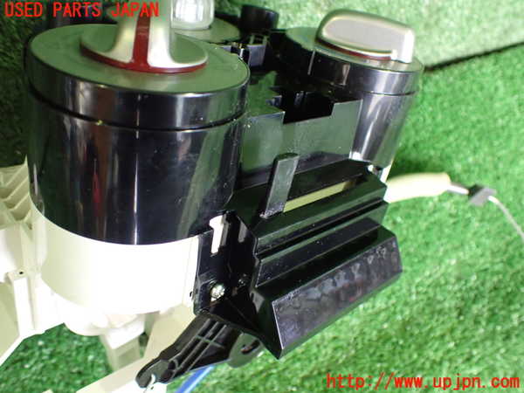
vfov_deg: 46.8
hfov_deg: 60.0
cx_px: 262
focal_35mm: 30
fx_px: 454
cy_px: 196
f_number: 2.3
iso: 800
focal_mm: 5.4
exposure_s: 1/30
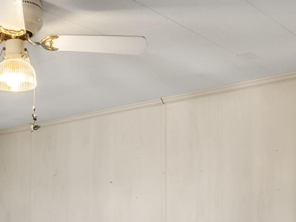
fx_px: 530
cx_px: -5
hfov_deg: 29.1
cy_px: 228
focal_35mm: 62
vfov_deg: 22.6
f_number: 8
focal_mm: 10
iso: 320
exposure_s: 1/13
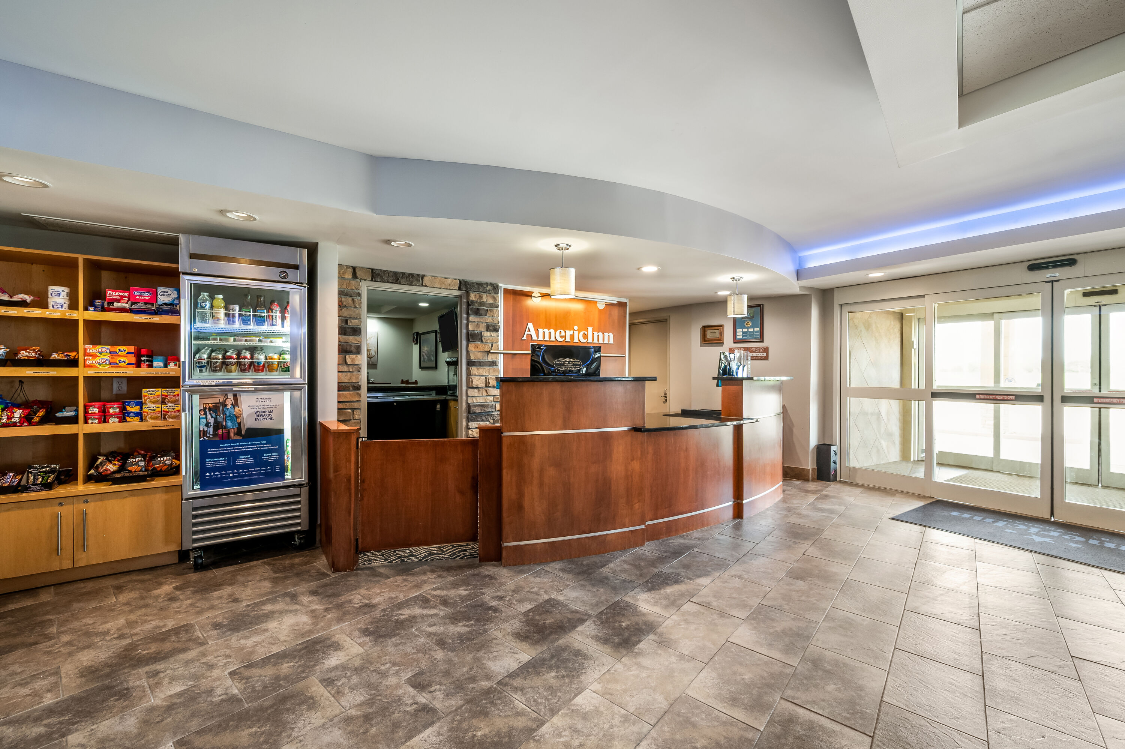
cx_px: 562
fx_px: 437
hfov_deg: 104.3
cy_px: 374
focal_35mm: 14
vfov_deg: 81.1
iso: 500
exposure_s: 1/4
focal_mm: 14
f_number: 8
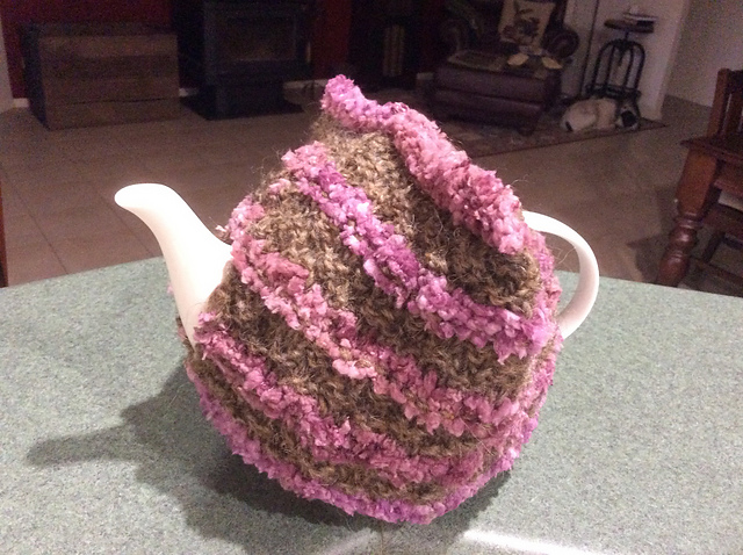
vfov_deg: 44.1
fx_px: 686
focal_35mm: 32
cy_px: 278
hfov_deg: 56.9
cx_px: 372
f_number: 2.4
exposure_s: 1/17
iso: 500
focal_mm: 3.3
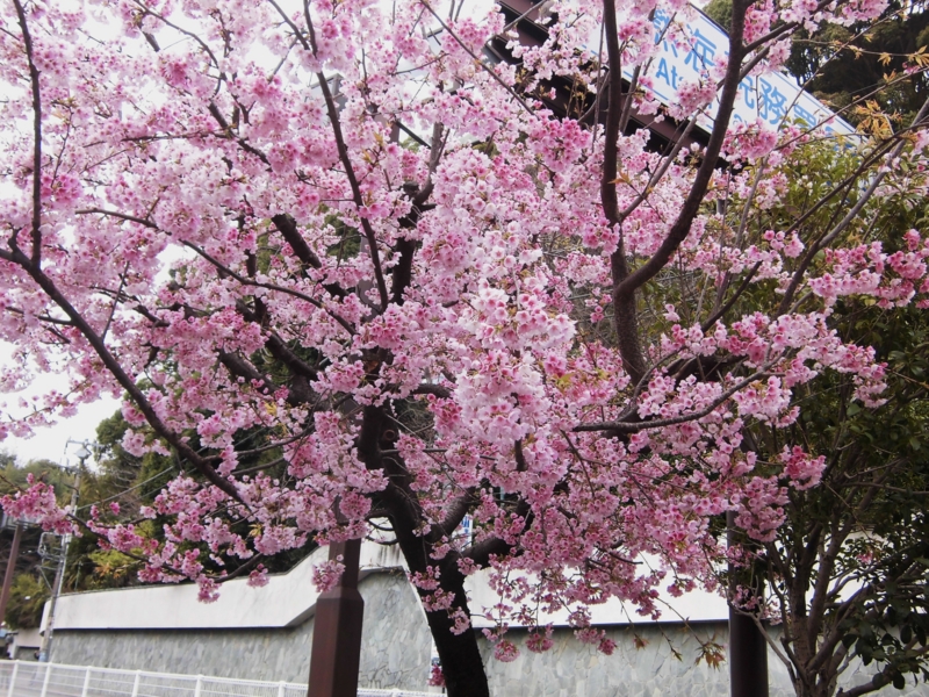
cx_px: 464
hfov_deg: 51.4
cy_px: 348
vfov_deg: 39.7
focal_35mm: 36
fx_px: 966
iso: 100
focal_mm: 6.4
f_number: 3.1
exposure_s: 1/250
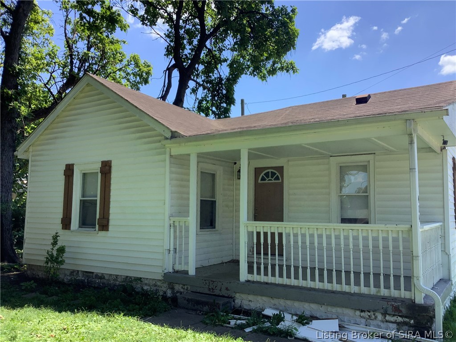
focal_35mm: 31
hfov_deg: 58.4
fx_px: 408
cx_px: 228
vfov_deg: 45.4
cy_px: 171
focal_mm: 3.3
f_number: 2.4
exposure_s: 1/582
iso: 25
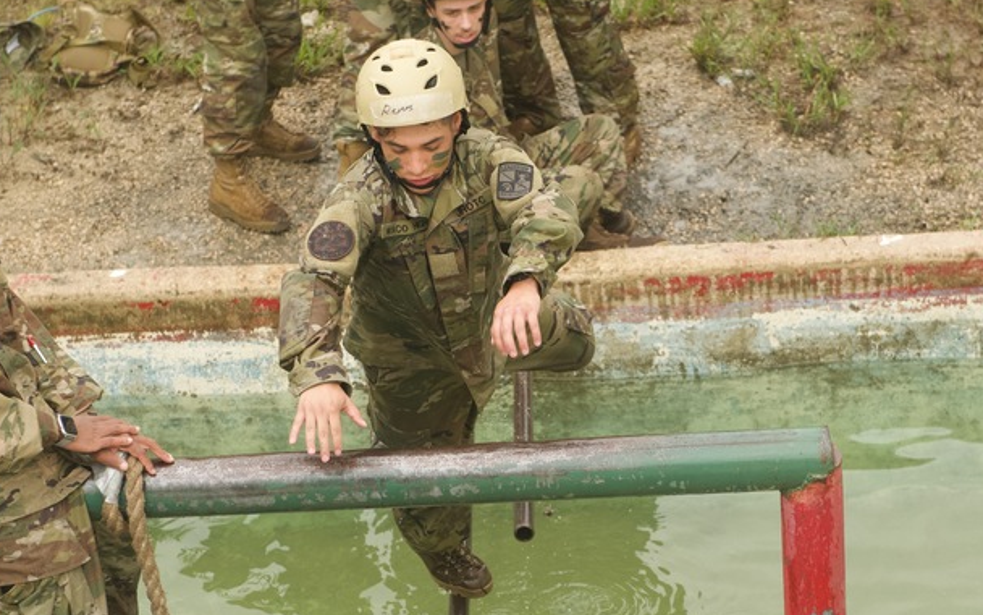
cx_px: 519
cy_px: 346
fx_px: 3215
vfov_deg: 10.9
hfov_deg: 17.4
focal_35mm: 120
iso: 800
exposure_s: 1/1250
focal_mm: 70
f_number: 5
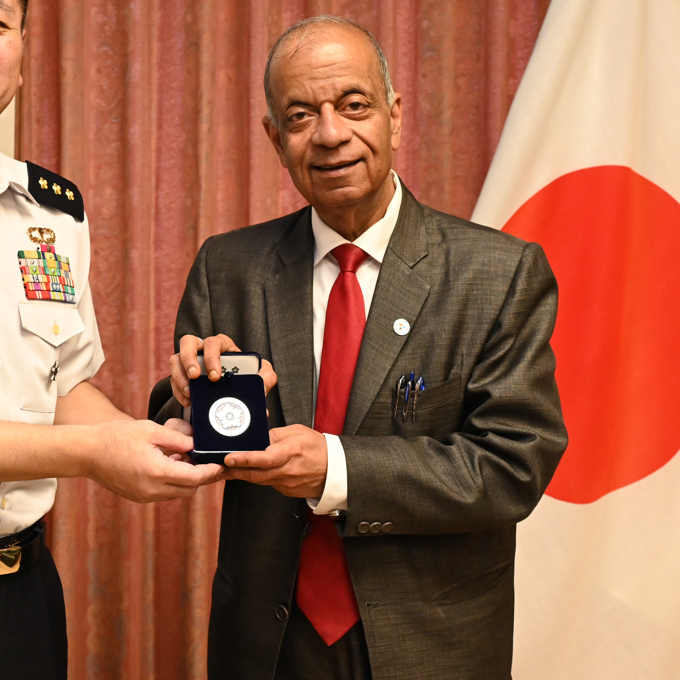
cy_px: 239
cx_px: 97
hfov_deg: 22.6
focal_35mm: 75
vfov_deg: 23.0
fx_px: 1667
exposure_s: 1/160
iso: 3200
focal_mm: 44
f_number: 5.6
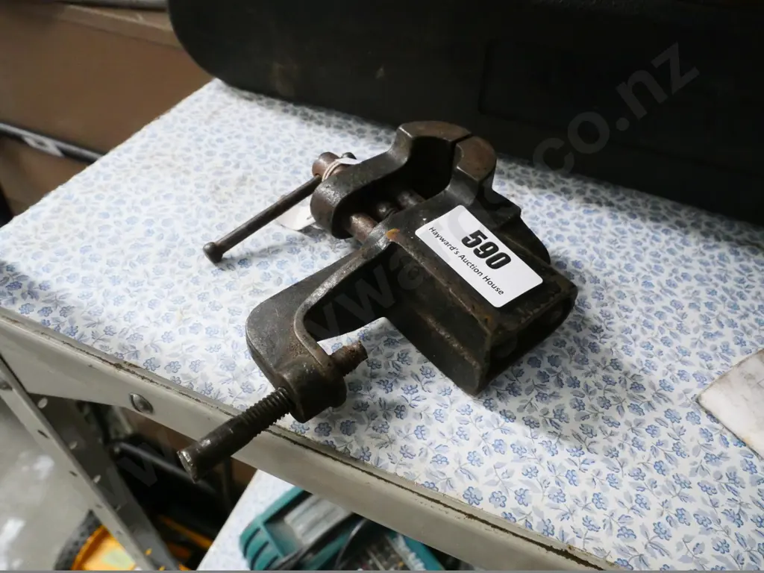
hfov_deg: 71.6
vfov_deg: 56.8
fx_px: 530
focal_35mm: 24
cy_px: 286
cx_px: 382
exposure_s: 1/320
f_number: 5.6
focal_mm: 12
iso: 6400
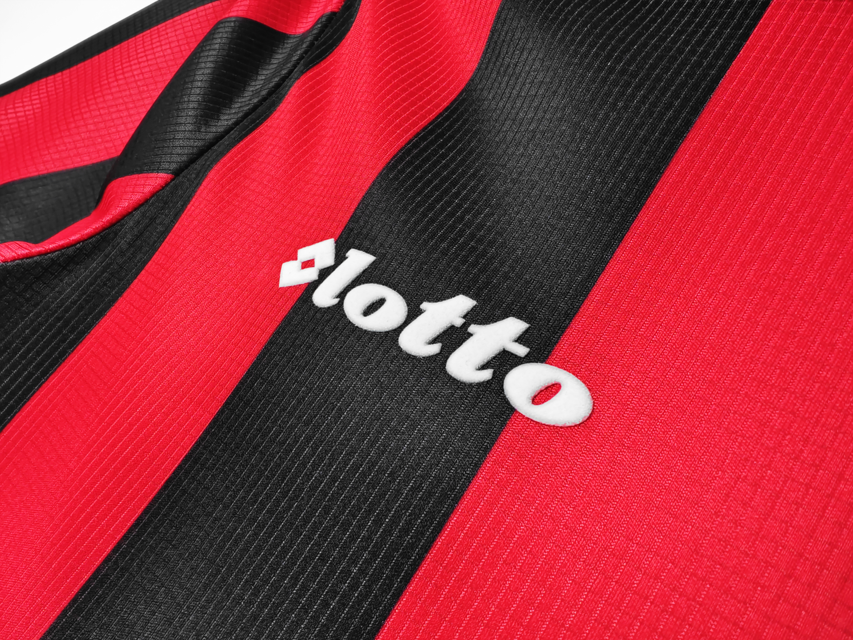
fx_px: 567
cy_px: 320
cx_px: 426
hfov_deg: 73.9
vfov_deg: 58.9
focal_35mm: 23
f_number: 2.2
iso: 114
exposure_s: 1/50
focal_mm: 2.59
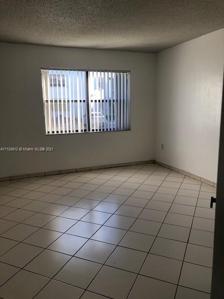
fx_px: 242
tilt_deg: -9.2
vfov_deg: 63.4
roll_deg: +1.5
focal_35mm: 28
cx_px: 112
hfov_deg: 49.7
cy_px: 150
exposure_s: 1/120
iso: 50
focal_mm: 4
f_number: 1.8
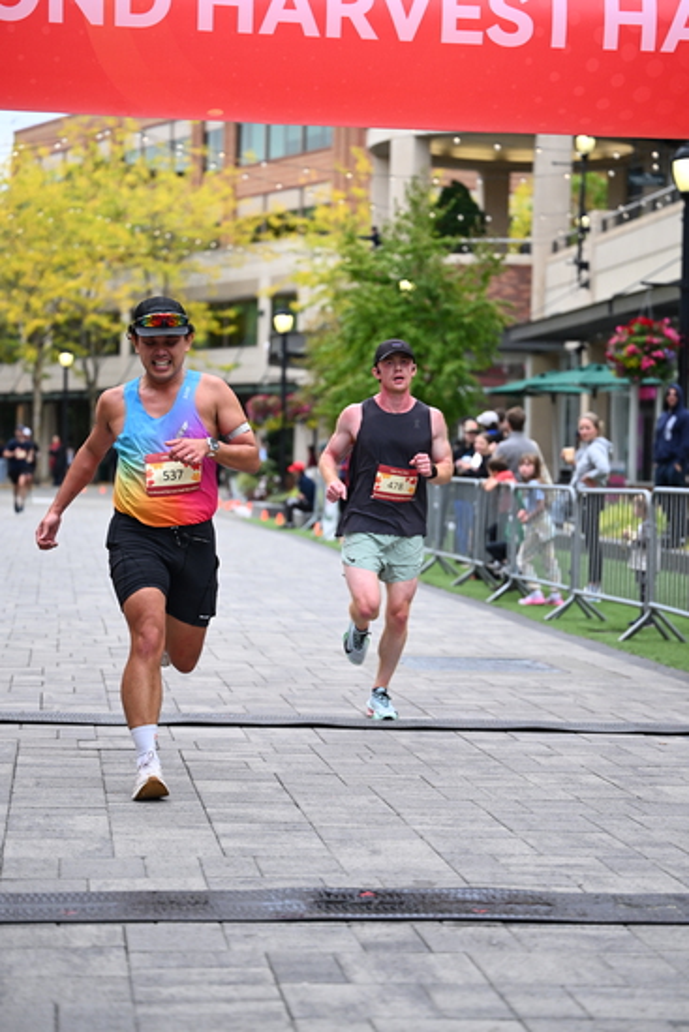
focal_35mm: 82
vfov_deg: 24.8
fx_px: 2352
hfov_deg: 16.7
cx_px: 344
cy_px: 516
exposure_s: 1/2500
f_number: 2.8
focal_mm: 82
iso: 1250
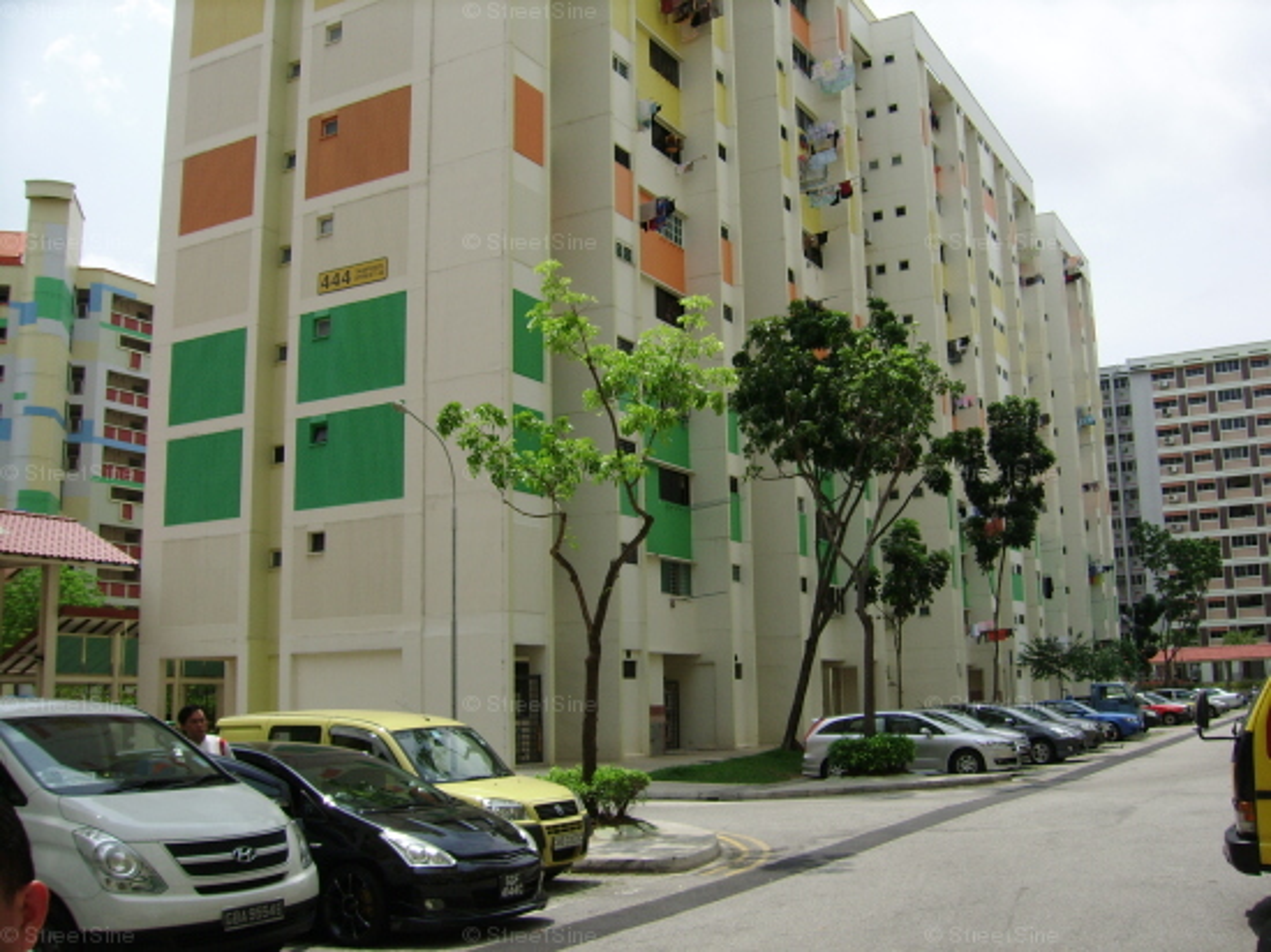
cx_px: 636
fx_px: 1285
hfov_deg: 52.6
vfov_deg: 40.7
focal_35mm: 35
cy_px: 476
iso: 50
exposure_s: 1/545
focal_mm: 5.95
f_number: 5.8
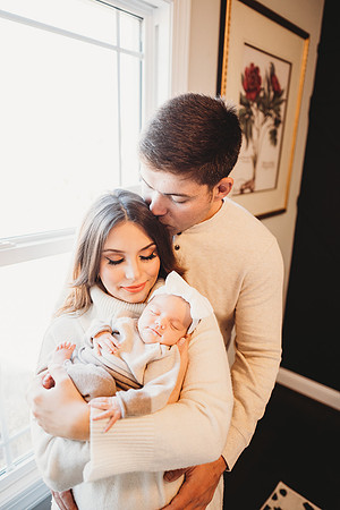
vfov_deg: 73.7
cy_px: 255
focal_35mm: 24
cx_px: 170
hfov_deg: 53.1
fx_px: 340
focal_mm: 24
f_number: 2
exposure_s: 1/200
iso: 320
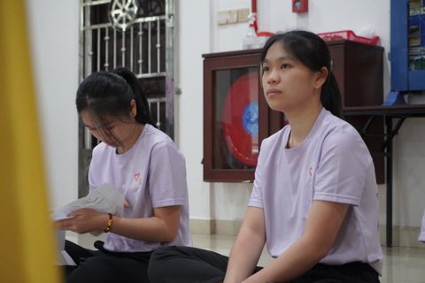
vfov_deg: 18.2
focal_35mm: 75
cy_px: 142
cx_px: 212
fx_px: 885
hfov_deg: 27.0
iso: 6400
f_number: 5.6
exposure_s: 1/160
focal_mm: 50
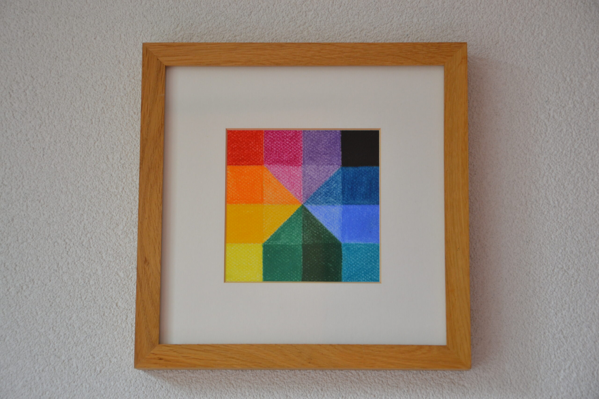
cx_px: 300
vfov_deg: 14.7
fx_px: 1547
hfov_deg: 21.9
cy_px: 200
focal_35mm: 93
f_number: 5.3
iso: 400
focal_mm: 62
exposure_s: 1/100
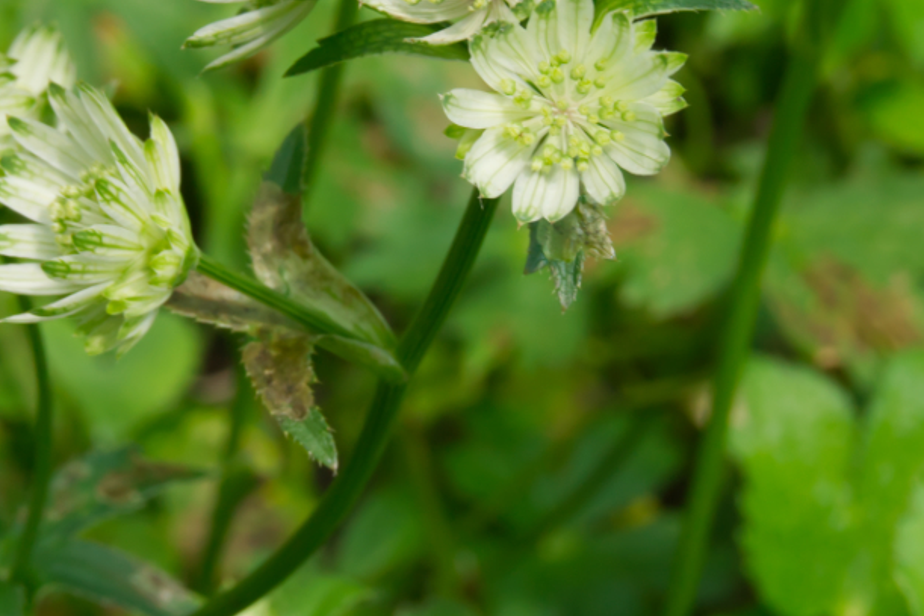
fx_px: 4156
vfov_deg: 8.4
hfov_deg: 12.6
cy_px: 101
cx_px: 203
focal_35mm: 162
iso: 640
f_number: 16
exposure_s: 1/100
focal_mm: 55
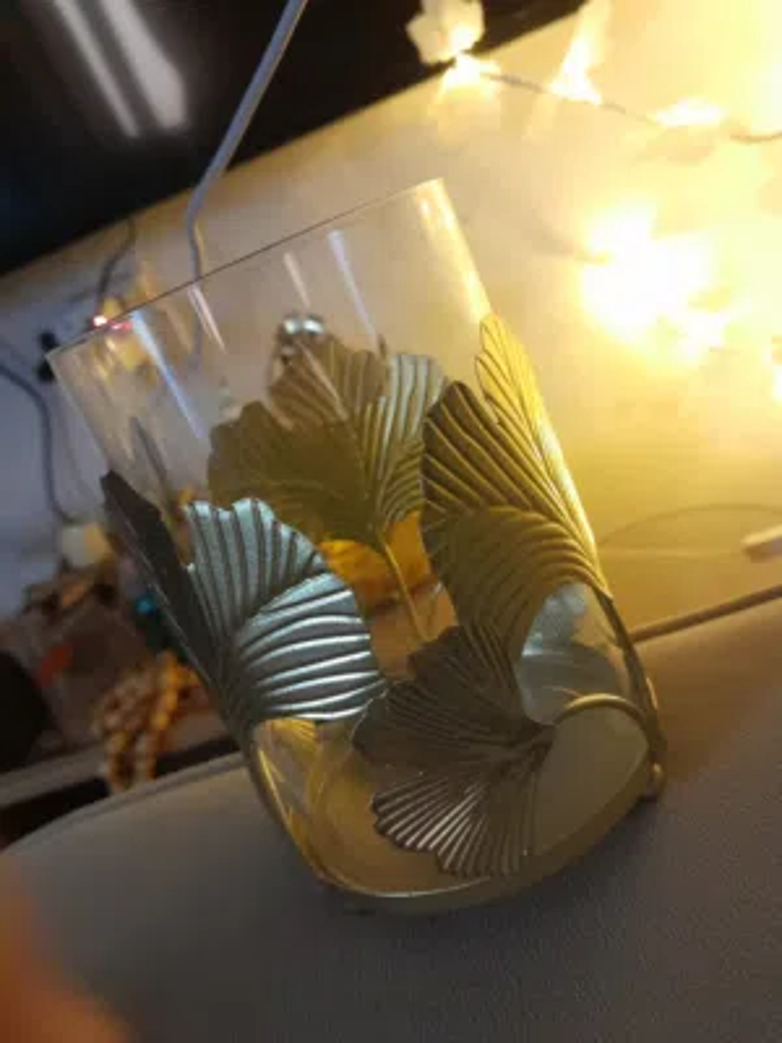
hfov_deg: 51.4
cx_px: 391
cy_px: 522
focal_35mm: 27
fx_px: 813
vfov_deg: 65.3
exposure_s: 1/33
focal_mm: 4
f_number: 1.8
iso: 640
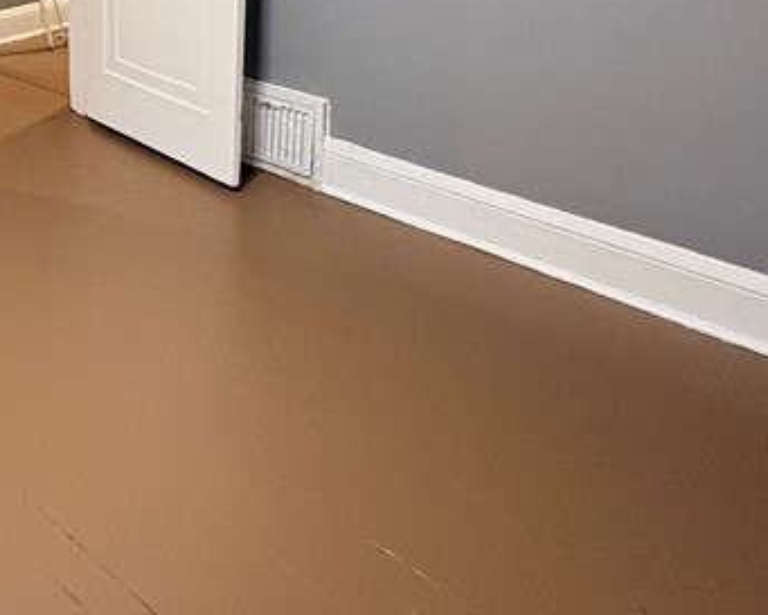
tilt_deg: -10.2
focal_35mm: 41
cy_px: -70
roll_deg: +2.9
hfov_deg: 38.0
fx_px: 932
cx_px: -56
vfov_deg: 32.0
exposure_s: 1/60
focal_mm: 2.22
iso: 320
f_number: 2.2
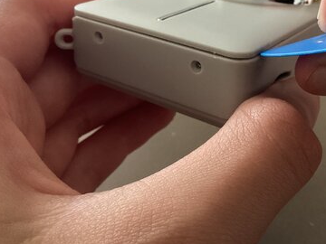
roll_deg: -0.3
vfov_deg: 28.1
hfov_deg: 37.4
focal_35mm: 51
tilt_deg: -33.6
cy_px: 59
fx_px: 480
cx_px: 187
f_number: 2.4
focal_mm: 3.3
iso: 250
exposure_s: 1/50
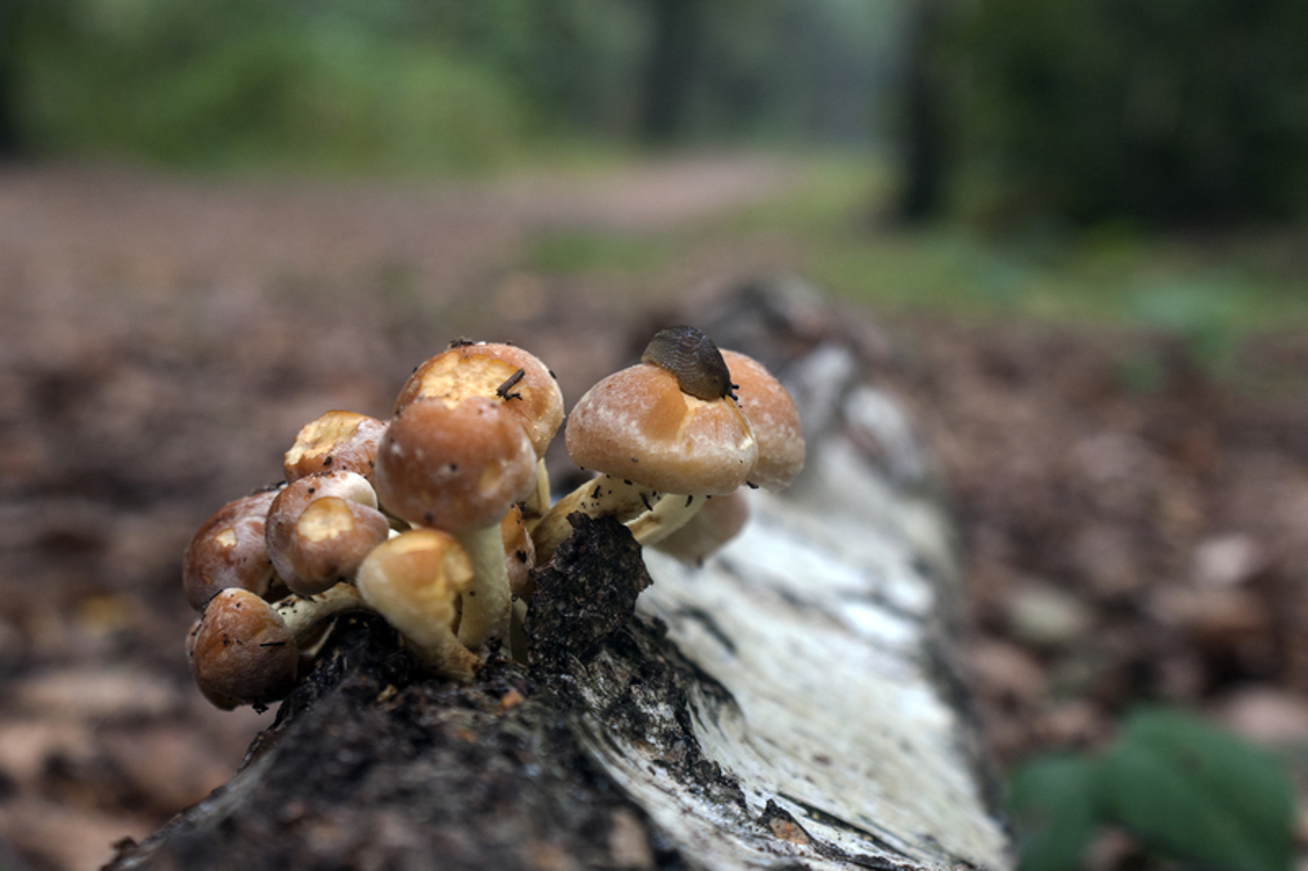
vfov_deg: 25.7
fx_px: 1907
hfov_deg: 37.9
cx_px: 654
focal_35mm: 52
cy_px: 436
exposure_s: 1/5
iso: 400
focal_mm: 35
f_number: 5.6
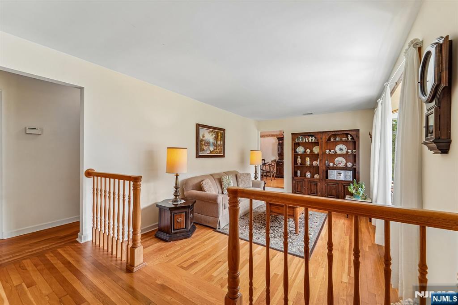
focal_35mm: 14
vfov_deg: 81.2
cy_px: 152
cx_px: 229
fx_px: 178
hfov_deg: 104.3
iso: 400
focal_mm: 14
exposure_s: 1/30
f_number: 8
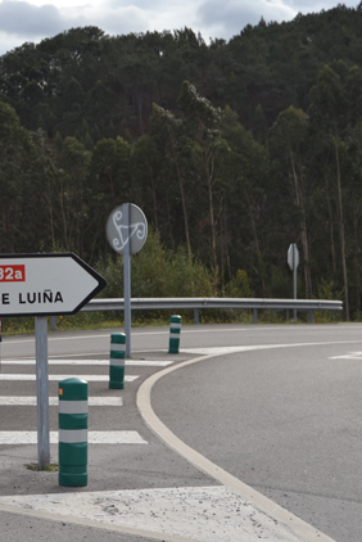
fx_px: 1339
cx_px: -154
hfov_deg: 14.5
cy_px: 308
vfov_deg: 22.8
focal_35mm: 89
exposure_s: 1/200
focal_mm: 31
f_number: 7.1
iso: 100
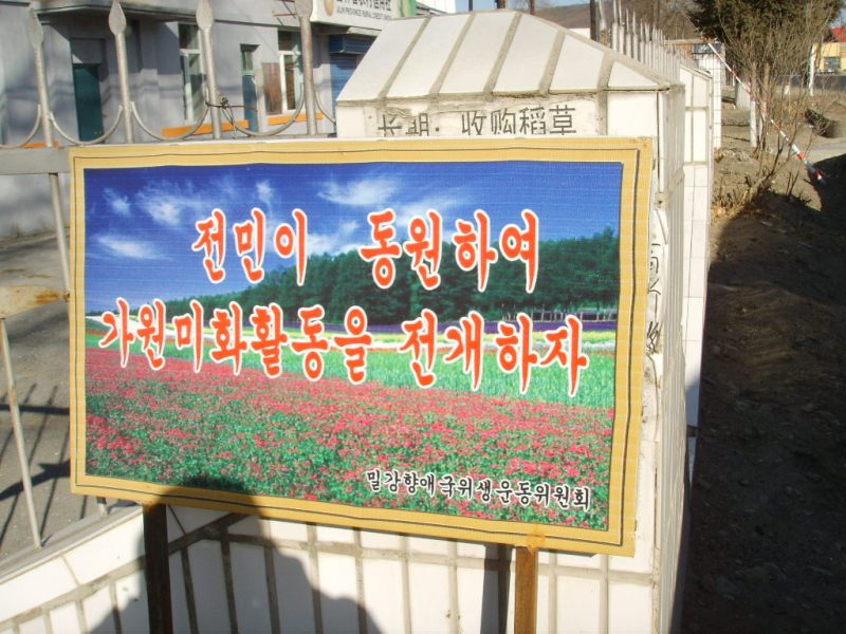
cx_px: 423
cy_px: 317
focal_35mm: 39
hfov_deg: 47.9
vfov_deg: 36.8
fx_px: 953
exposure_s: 1/350
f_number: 6.3
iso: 50
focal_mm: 6.6
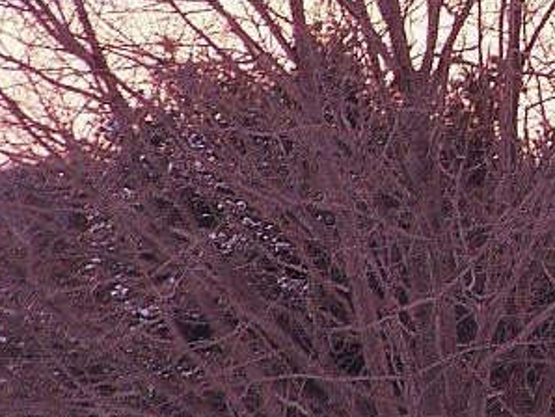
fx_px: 17474
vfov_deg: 1.4
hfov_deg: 1.8
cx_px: 724
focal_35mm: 1089
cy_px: 24
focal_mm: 52.6
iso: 80
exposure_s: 1/250
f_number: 3.6
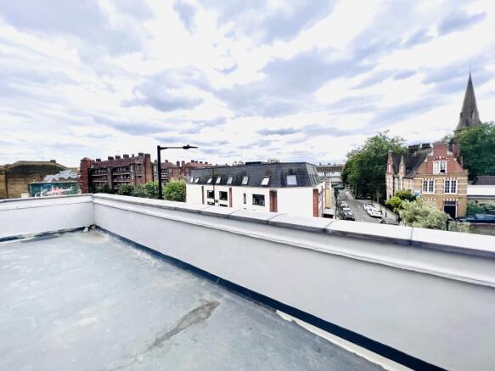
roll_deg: +1.5
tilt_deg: -3.5
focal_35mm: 13
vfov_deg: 89.9
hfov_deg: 106.2
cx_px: 248
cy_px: 186
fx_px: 186
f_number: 1.8
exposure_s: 1/4065
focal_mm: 1.57
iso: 32
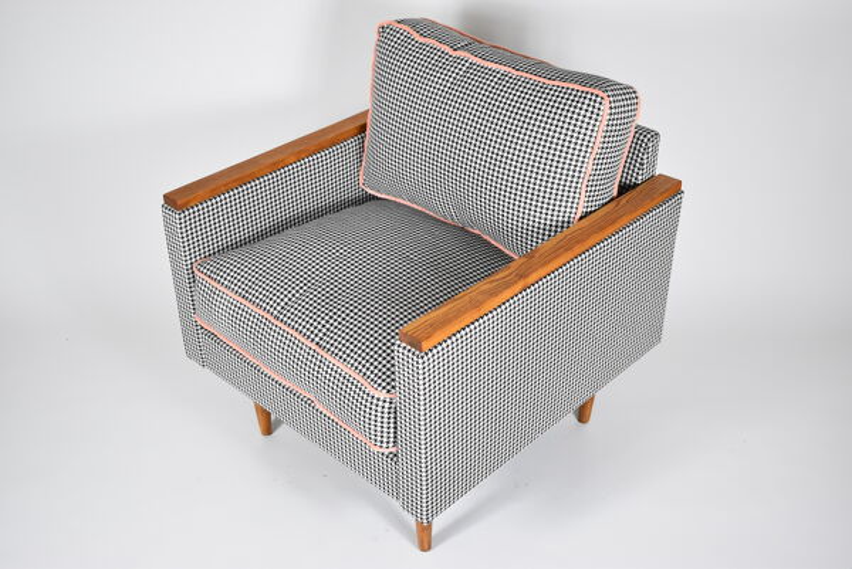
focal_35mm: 44
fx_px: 1030
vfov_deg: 30.9
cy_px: 284
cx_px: 426
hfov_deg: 44.9
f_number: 4.2
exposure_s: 1/125
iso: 1250
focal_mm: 29
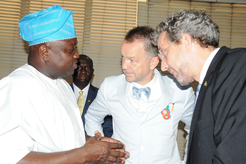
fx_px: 348
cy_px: 82
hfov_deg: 38.9
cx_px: 123
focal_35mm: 51
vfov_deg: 26.4
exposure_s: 1/160
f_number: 9
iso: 1250
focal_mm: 34
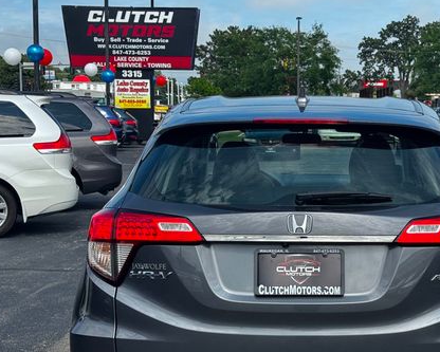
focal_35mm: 72
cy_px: 242
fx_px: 938
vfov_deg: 21.2
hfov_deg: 26.2
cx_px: 313
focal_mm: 6.76
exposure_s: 1/2513
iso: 64
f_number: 1.78
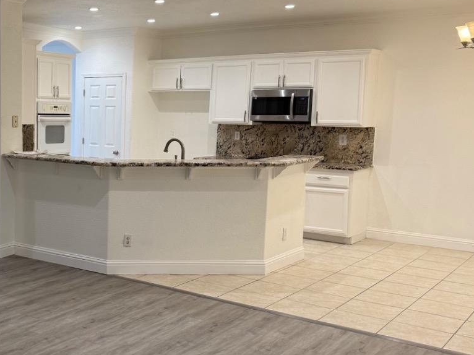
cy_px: 180
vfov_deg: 30.9
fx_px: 643
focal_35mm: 47
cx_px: 65
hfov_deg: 38.2
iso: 160
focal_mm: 6.76
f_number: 1.78
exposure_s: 1/120
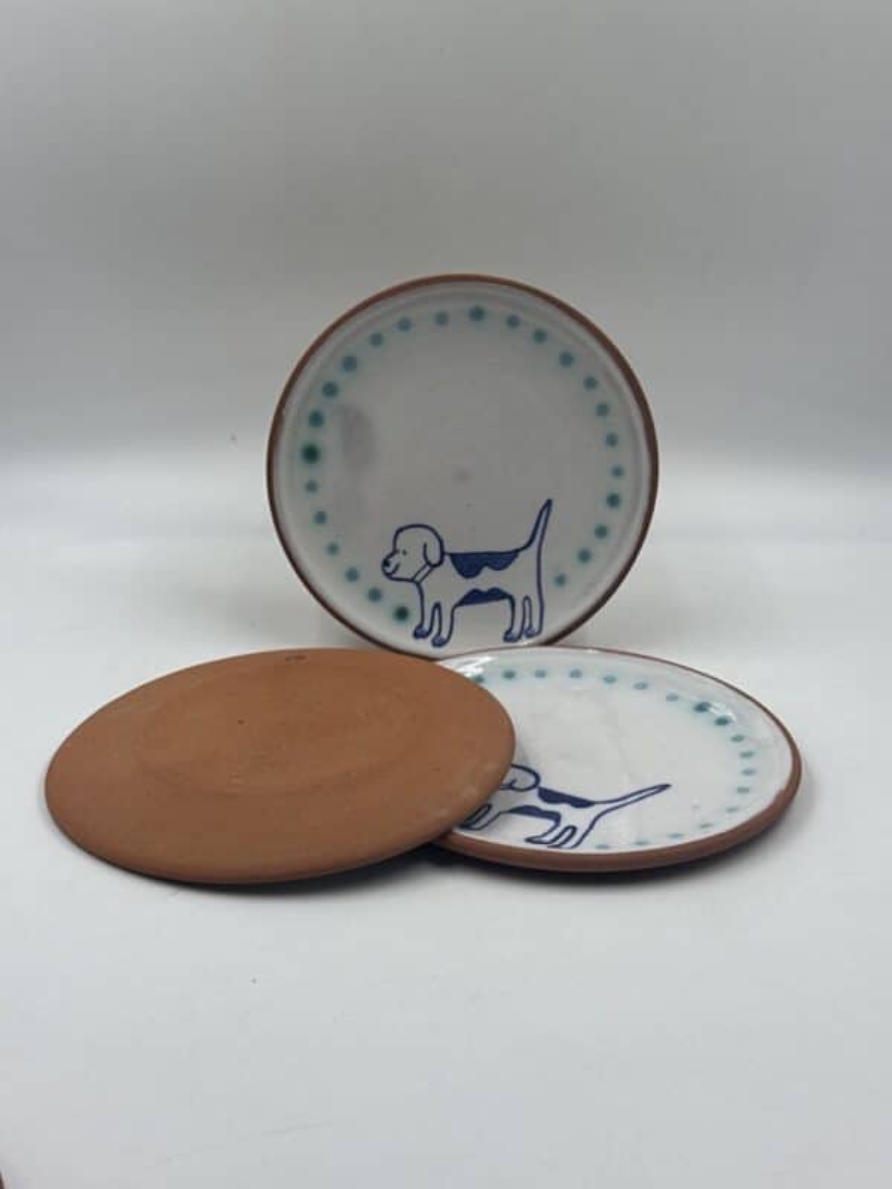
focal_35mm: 48
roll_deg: -2.8
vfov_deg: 39.7
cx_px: 446
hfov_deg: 30.3
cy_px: 594
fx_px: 1649
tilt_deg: -23.9
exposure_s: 1/740
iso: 64
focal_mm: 6.86
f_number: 1.78
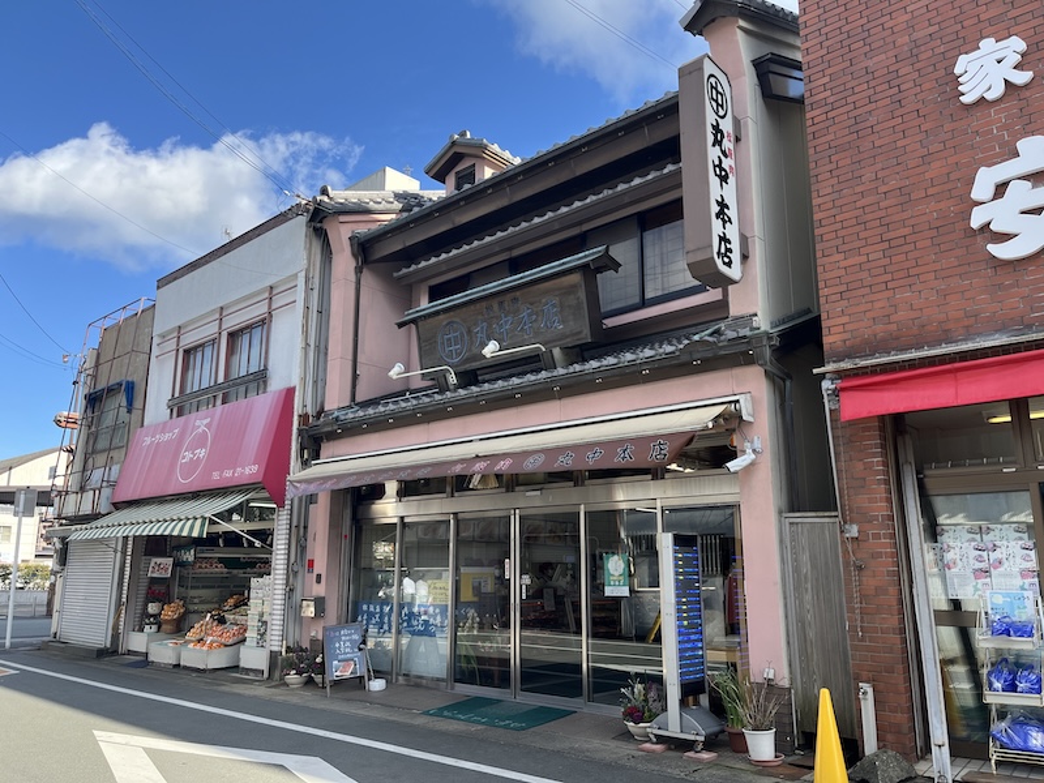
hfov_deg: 67.3
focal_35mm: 26
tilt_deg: +11.8
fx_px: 784
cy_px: 392
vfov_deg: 53.1
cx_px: 522
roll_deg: +0.3
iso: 50
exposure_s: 1/878
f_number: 1.6
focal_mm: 5.1
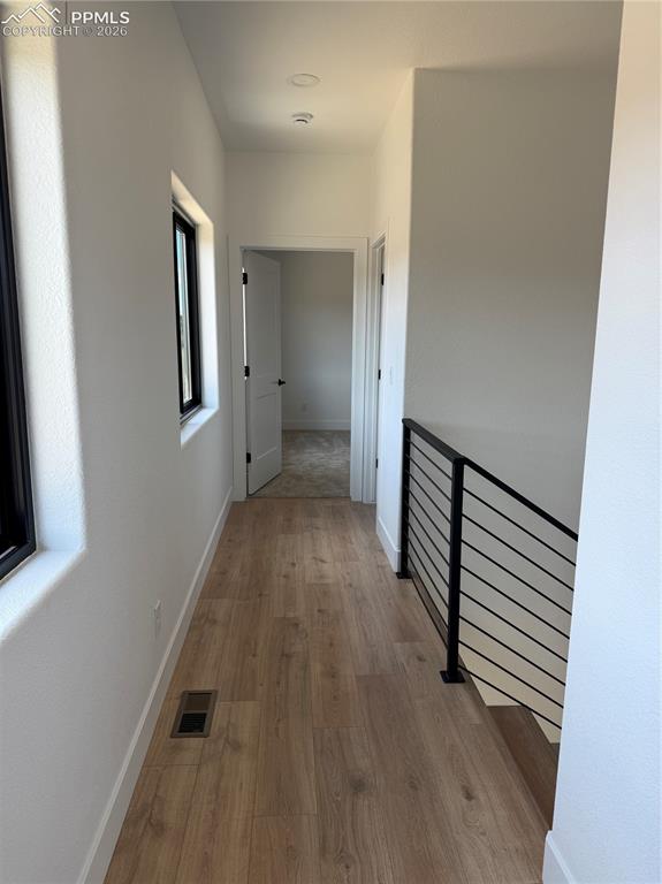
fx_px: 613
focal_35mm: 24
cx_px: 331
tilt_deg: -11.0
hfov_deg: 56.8
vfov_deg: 71.6
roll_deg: -0.3
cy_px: 442
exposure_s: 1/297
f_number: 1.78
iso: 64
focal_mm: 6.76
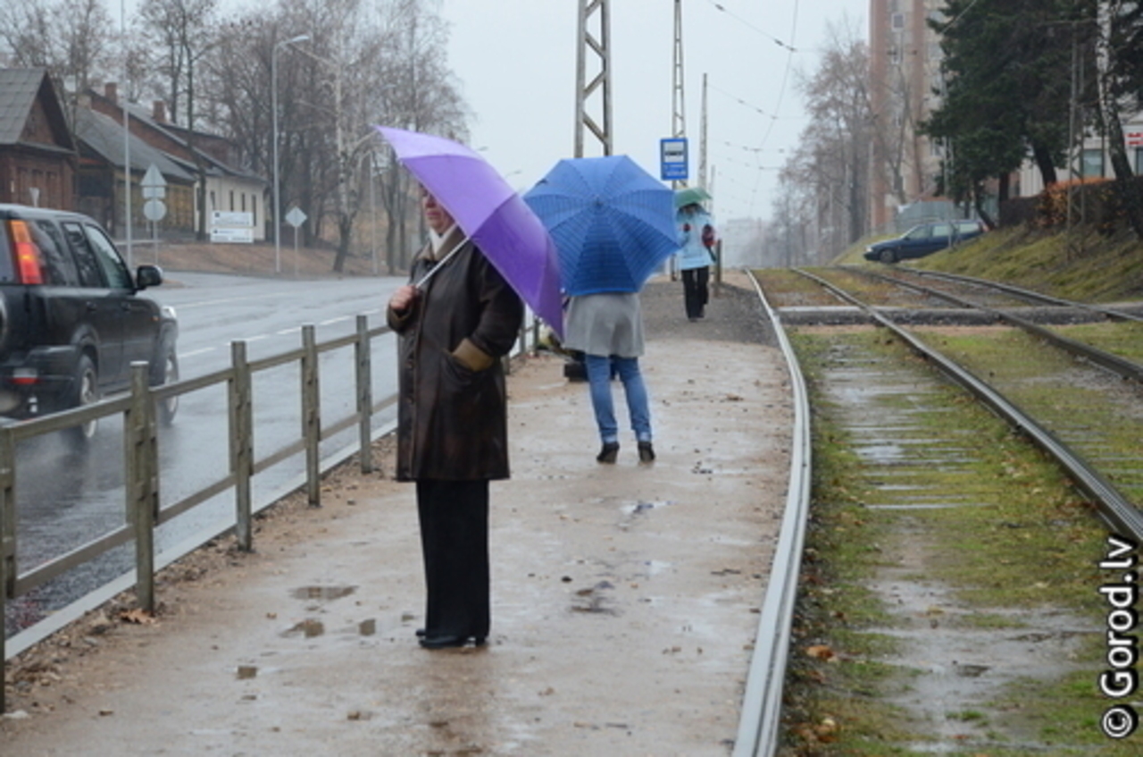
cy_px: 378
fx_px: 2756
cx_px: 572
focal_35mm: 87
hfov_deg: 23.4
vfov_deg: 15.6
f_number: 5
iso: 640
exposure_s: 1/160
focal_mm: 58
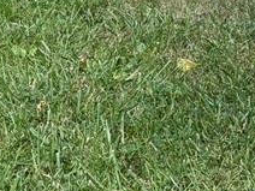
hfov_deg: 8.5
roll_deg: +0.7
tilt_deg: -14.4
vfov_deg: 6.2
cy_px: -177
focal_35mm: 232
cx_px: -7
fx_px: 1709
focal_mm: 6.76
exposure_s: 1/1838
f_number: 1.78
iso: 64
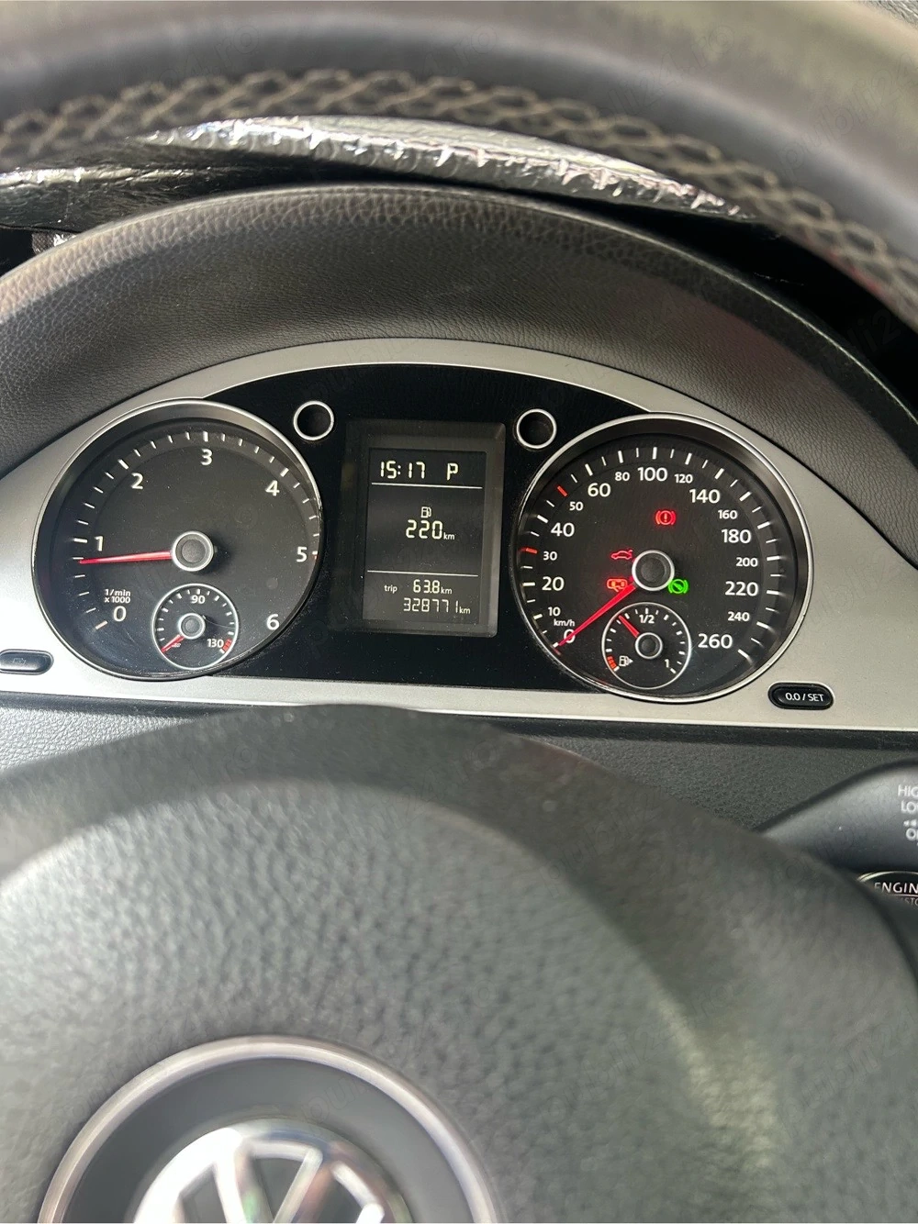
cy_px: 612
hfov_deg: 53.0
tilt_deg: -22.8
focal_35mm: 26
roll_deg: -2.9
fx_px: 920
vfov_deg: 67.3
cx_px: 459
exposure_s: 1/68
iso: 125
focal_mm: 5.7
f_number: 1.5
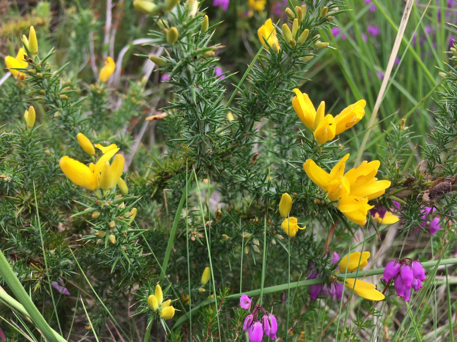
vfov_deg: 48.2
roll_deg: -6.6
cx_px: 228
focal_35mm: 29
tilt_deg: -9.9
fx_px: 383
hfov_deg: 61.7
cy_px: 171
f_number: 2.2
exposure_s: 1/413
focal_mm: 4.15
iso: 25
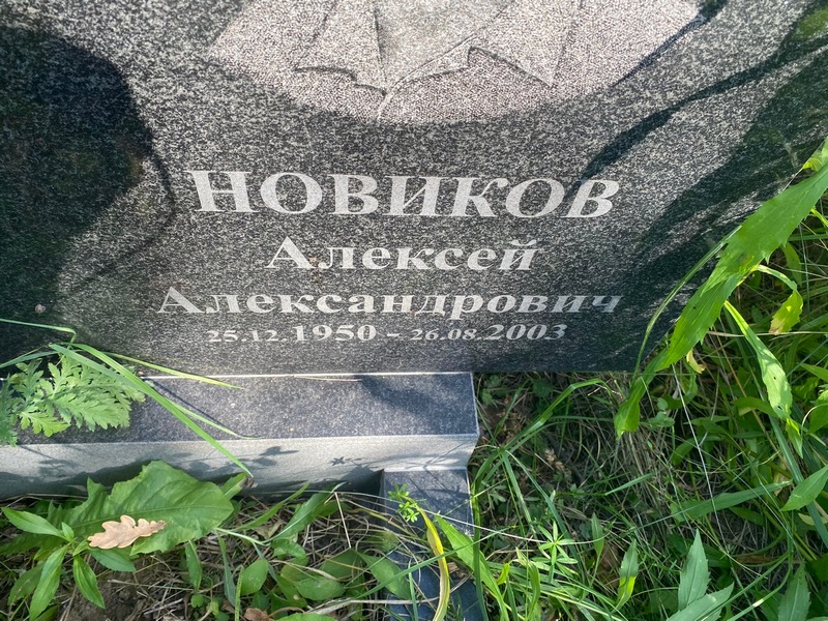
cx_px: 414
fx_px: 622
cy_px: 310
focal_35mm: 26
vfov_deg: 53.1
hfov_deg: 67.3
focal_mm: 4.25
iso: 32
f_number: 1.8
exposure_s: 1/229
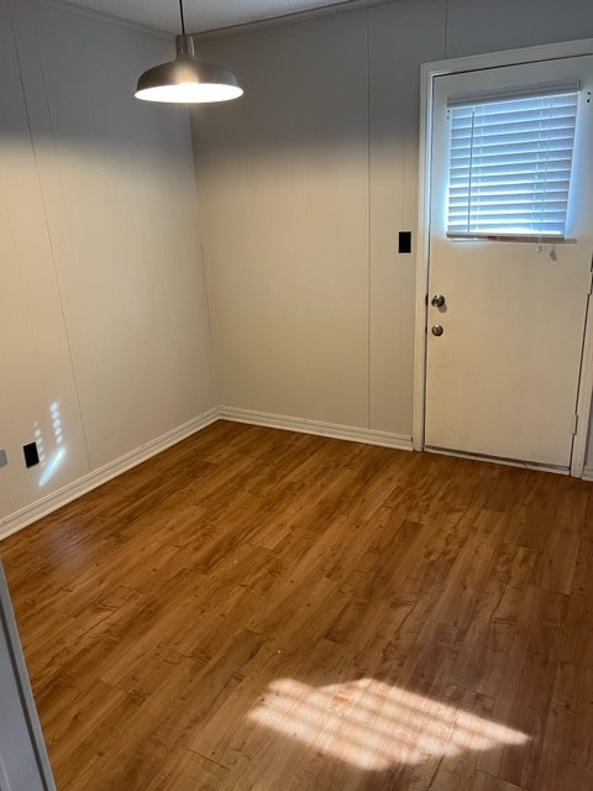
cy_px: 396
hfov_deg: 53.1
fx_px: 594
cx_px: 296
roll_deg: +2.5
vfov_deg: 67.3
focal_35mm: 26
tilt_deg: -19.3
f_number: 1.5
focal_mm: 5.7
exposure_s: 1/60
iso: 160
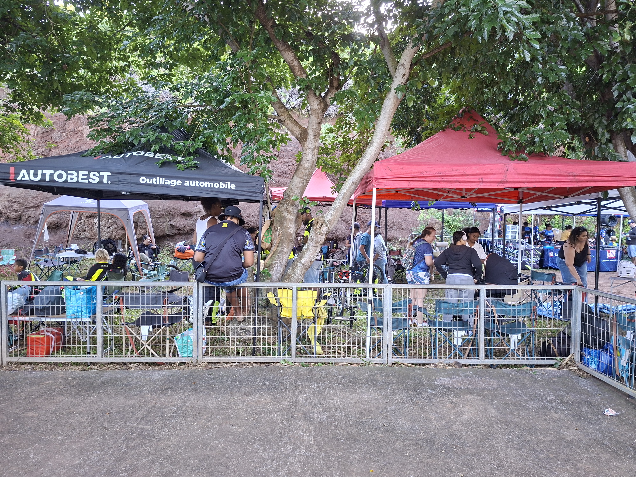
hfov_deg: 73.9
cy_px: 238
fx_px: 423
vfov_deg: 58.9
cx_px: 318
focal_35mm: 23
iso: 160
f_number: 1.8
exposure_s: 1/120
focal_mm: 5.54
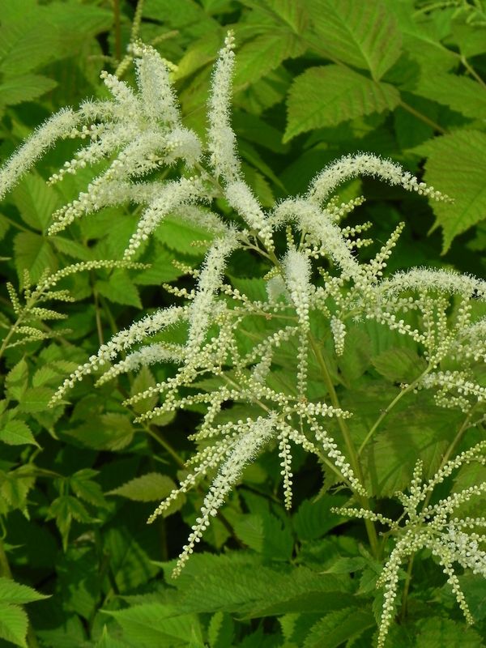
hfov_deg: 9.2
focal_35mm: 162
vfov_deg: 12.2
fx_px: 3033
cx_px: 243
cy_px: 324
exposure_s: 1/640
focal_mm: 28.8
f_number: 5.6
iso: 160
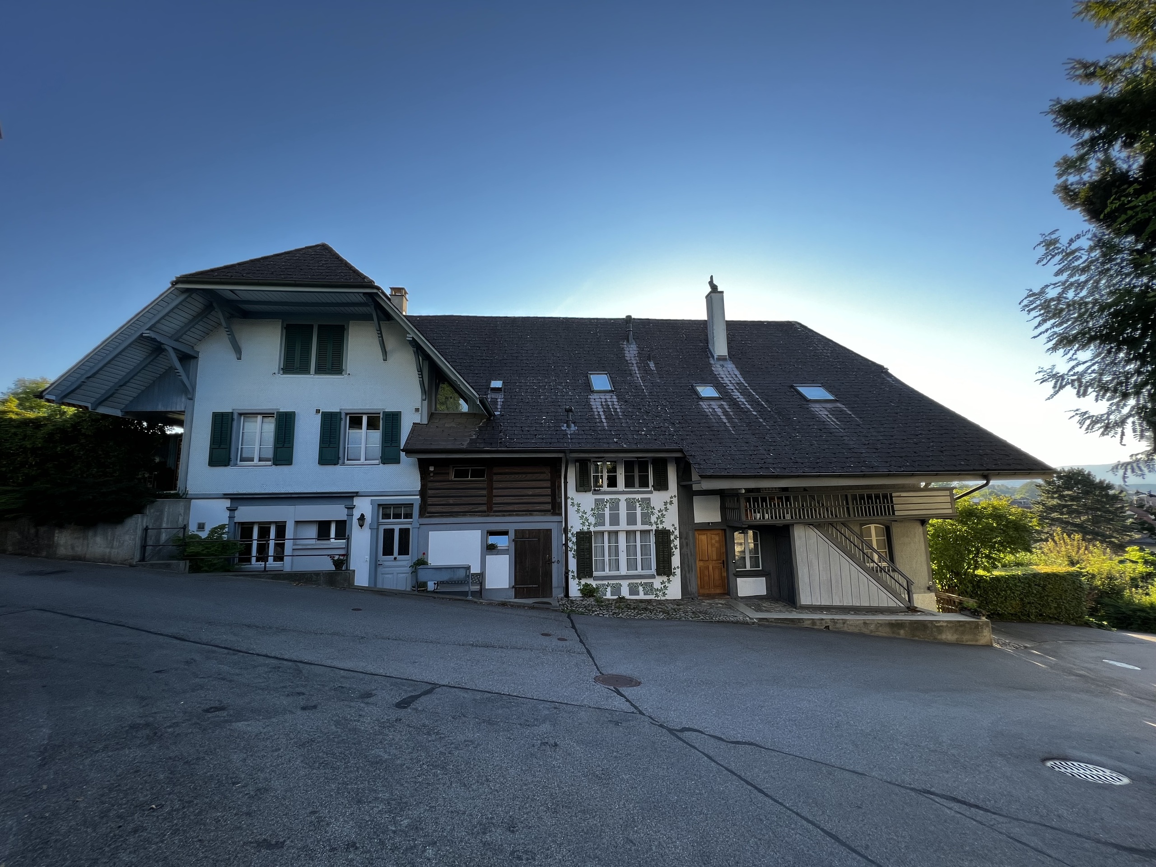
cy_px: 434
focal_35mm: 13
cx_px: 578
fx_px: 434
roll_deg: +1.1
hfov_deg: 106.2
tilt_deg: +7.8
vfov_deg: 89.9
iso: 32
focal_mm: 1.57
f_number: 1.8
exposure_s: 1/231
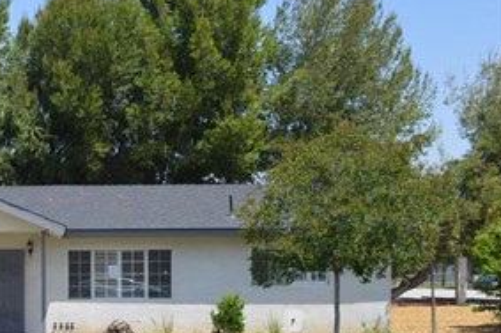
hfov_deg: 29.5
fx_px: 848
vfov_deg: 21.8
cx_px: -57
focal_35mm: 61
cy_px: 291
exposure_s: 1/250
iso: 100
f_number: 7.1
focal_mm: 18
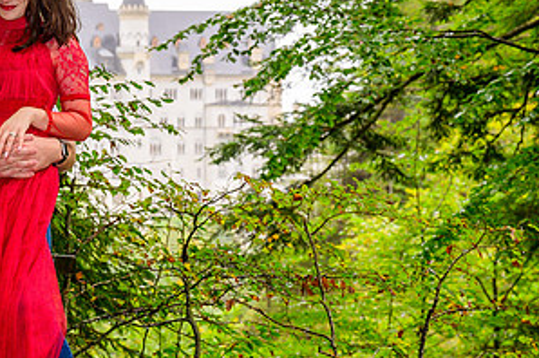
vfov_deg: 10.8
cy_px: 163
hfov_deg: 16.1
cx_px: 143
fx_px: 1899
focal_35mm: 127
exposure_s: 1/125
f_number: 6.3
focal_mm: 63
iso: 400
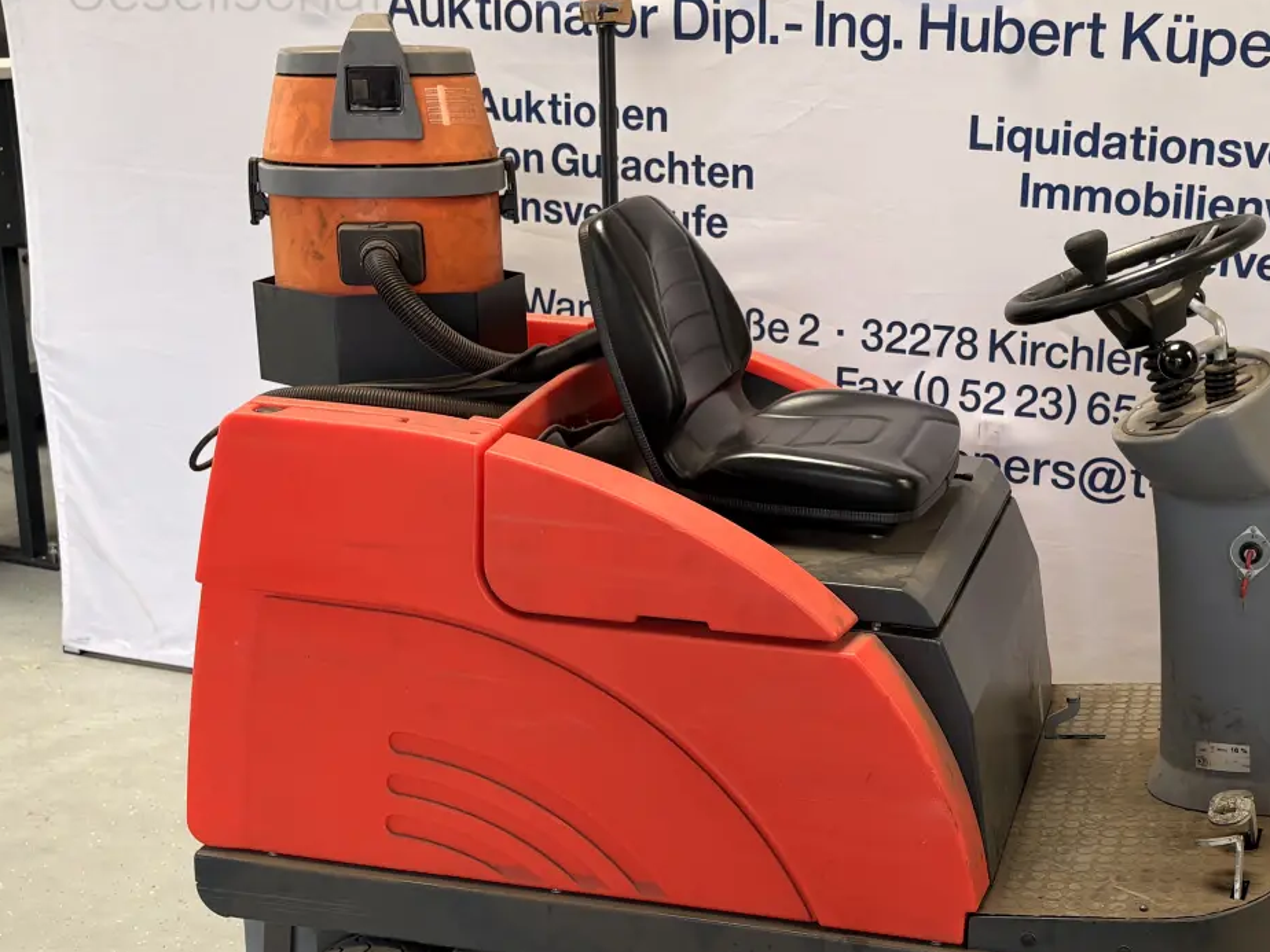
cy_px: 599
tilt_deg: -18.1
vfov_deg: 26.9
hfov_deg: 35.2
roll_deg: -1.2
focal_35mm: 54
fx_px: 1981
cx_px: 844
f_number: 1.6
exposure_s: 1/122
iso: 32
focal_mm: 5.96
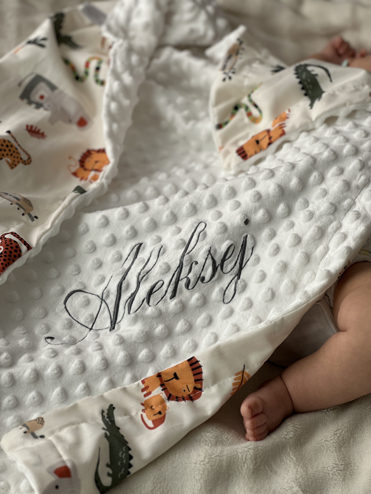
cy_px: 247
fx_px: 1100
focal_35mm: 77
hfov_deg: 19.1
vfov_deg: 25.3
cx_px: 186
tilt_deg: -45.5
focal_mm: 9
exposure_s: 1/121
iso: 25
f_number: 2.8
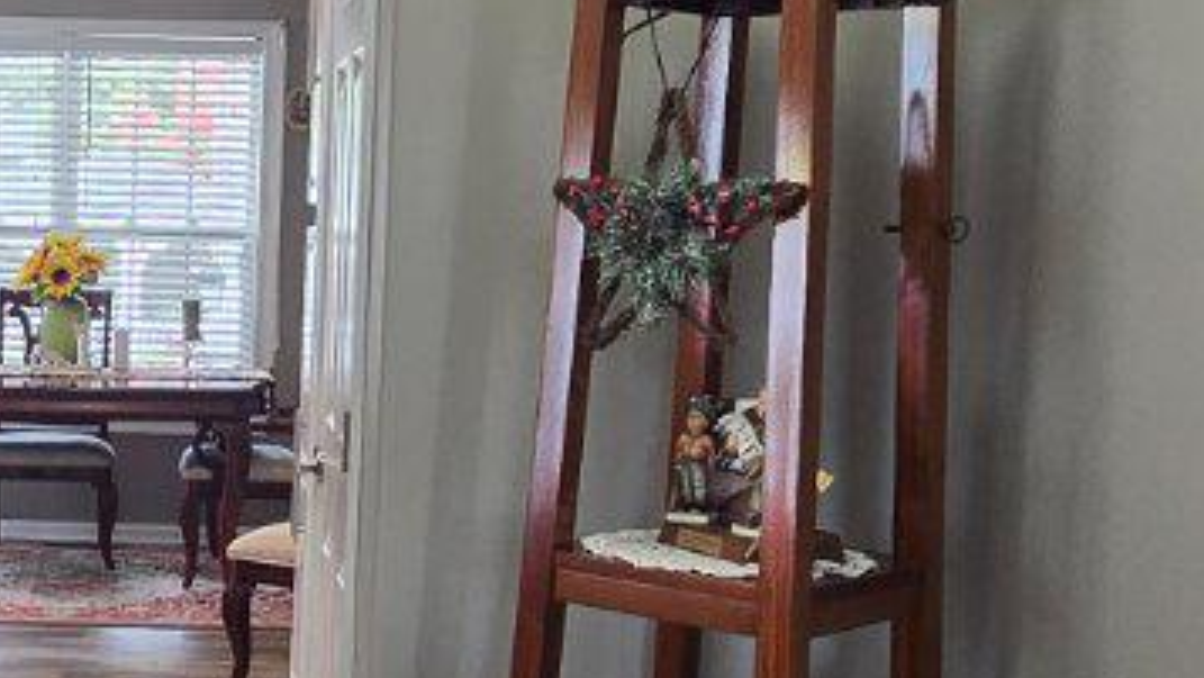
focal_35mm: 61
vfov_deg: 19.7
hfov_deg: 31.9
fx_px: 1948
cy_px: 428
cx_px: 24
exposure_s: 1/60
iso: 160
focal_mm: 2.2
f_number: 2.2
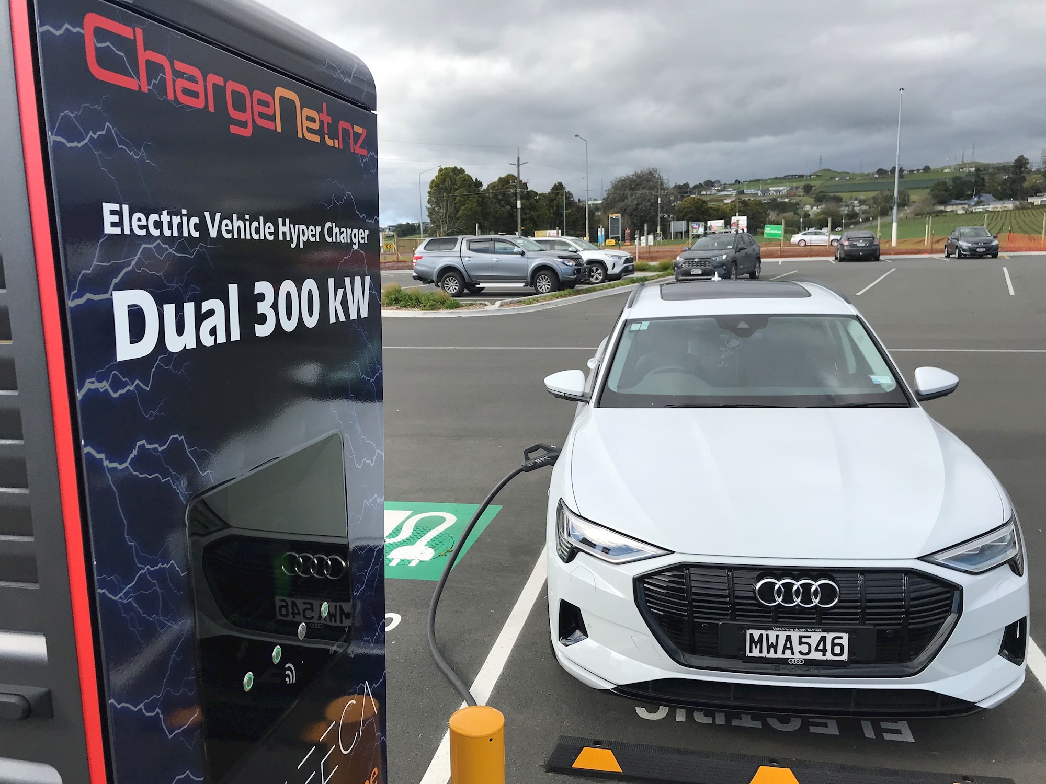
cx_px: 523
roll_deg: +1.1
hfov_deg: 63.4
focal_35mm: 28
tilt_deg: -8.4
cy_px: 392
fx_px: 846
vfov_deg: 49.7
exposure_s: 1/1546
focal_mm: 3.99
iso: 20
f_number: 1.8
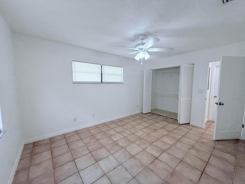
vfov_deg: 85.7
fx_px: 99
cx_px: 122
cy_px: 92
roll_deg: -1.2
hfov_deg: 102.1
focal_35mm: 14
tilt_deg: -4.6
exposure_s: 1/120
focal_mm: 2.22
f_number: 2.2
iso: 100
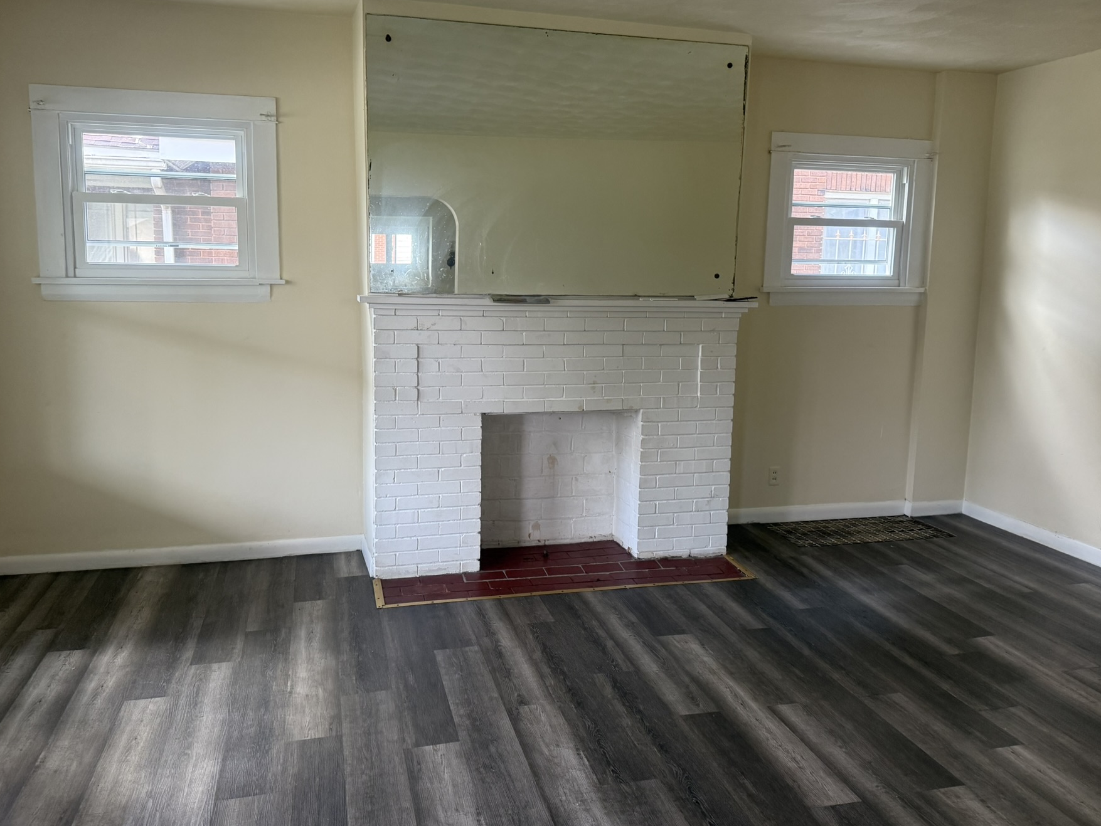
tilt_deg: -7.2
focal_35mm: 28
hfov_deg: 63.4
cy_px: 376
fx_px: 891
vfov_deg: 49.7
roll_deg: -1.3
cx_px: 563
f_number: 1.78
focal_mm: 6.76
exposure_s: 1/60
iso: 250
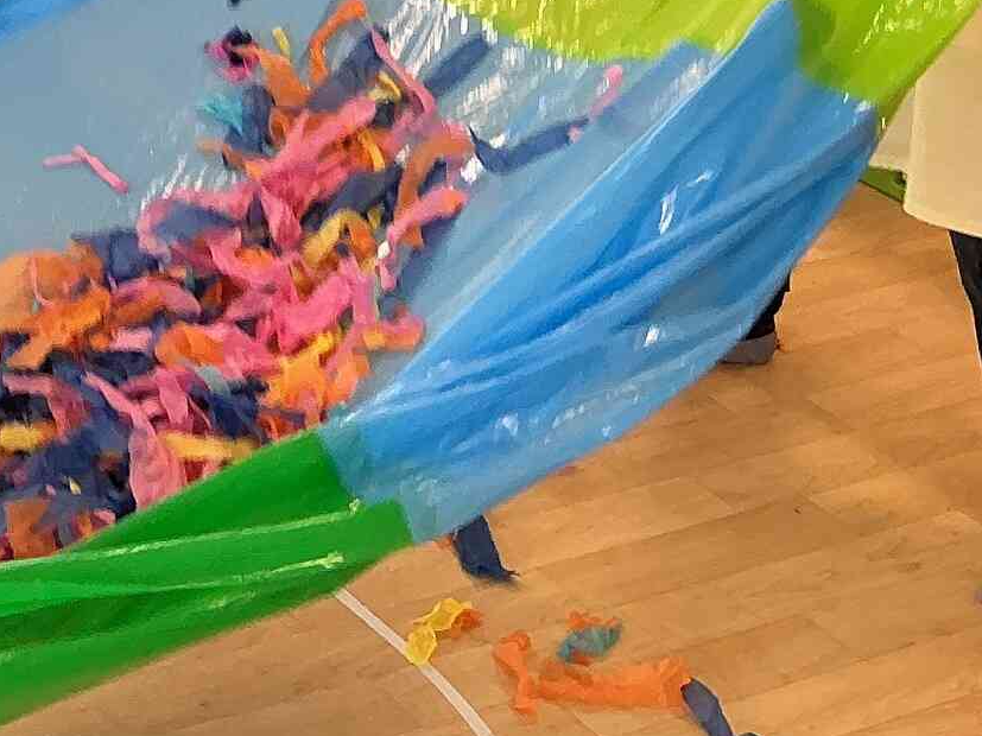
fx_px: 2808
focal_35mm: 99
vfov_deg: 14.3
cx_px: -229
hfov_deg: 18.7
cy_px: -233
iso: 25
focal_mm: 3
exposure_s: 1/183
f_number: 1.8
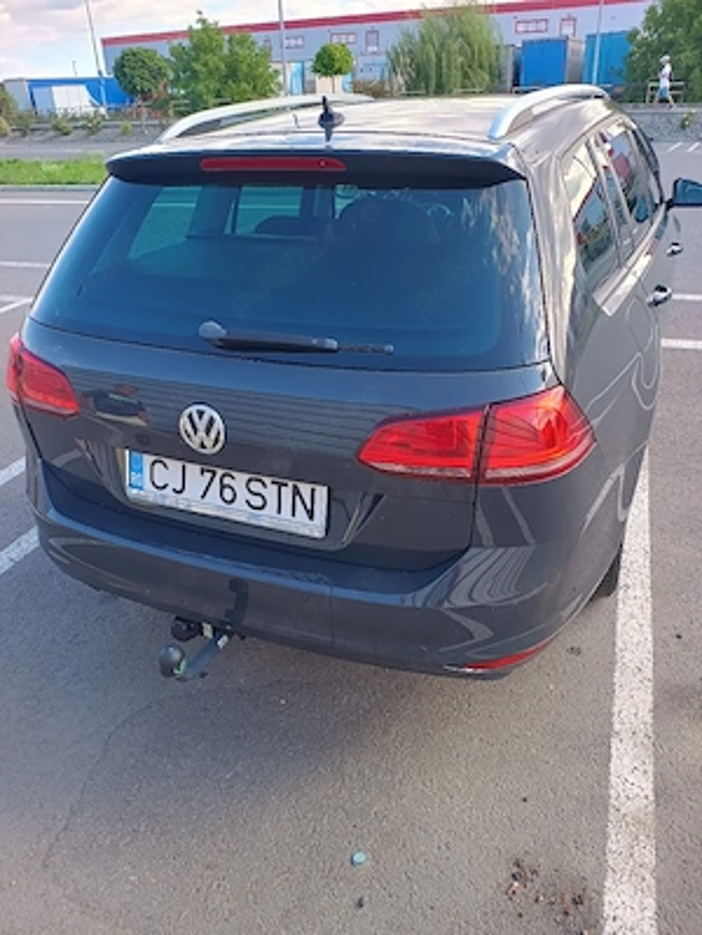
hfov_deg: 56.8
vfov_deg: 71.6
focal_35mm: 24
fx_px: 649
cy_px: 468
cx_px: 351
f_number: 1.4
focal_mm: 5.89
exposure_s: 1/244
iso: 100
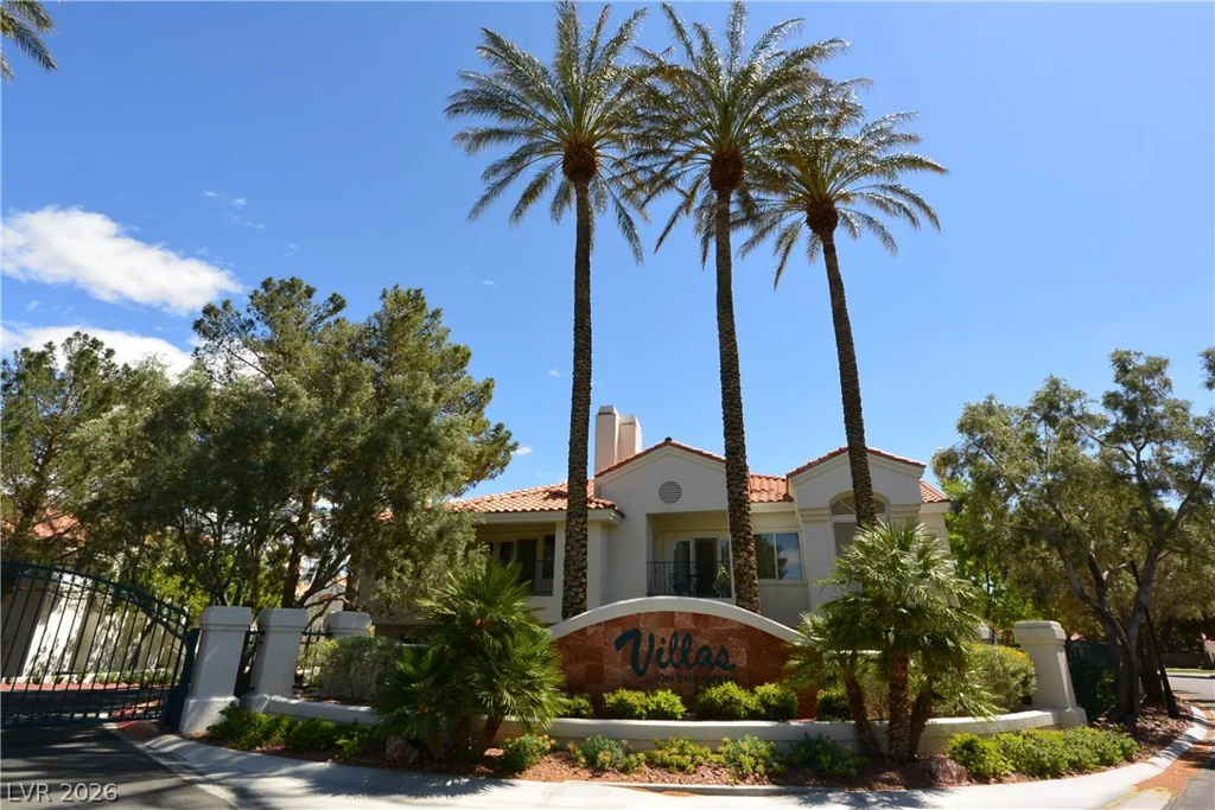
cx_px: 608
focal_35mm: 18
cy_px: 405
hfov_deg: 90.0
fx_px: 608
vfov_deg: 67.4
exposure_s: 1/250
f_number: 10
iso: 160
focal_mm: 6.7
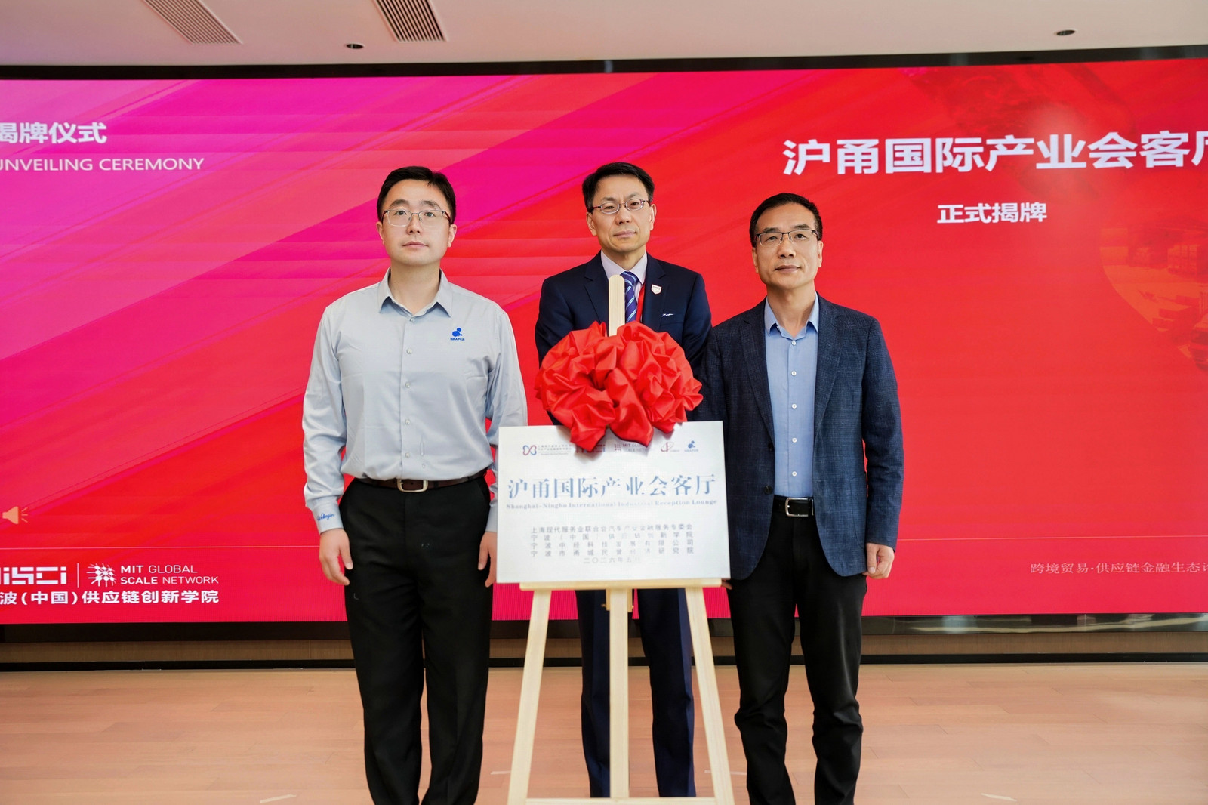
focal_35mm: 34
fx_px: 1141
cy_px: 402
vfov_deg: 38.9
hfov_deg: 55.8
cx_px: 604
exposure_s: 1/160
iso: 400
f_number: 3.5
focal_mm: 34
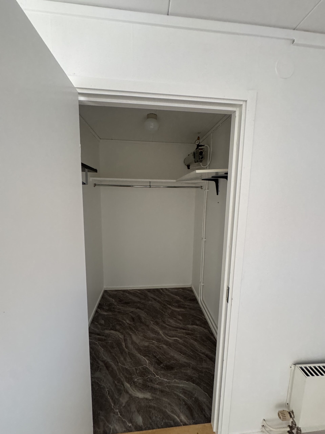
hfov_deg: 85.7
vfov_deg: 102.1
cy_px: 217
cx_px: 162
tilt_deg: -7.9
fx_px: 175
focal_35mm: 14
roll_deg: -1.1
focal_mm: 2.22
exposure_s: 1/97
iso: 320
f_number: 2.2
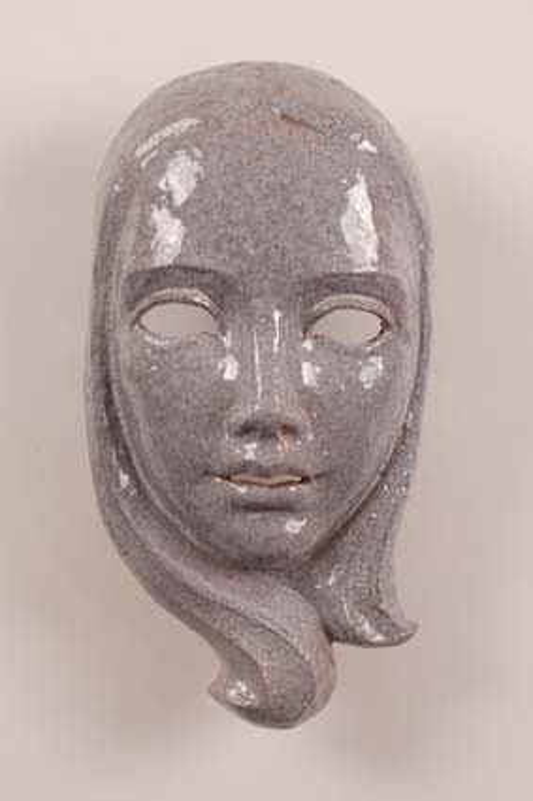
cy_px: 400
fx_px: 1834
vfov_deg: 24.6
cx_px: 266
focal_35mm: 82
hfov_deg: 16.5
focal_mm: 55
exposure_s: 1/5
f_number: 8
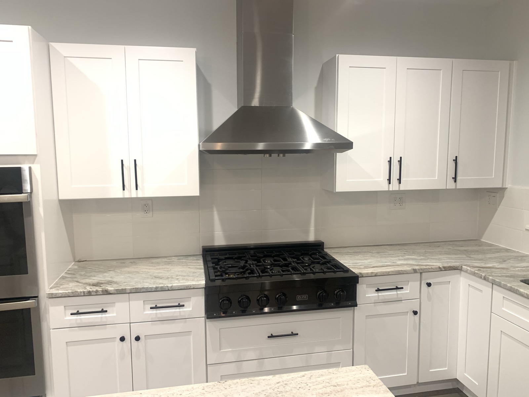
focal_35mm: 26
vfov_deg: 53.1
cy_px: 198
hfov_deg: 67.3
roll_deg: +0.9
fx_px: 397
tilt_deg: -6.3
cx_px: 264
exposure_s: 1/60
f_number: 1.8
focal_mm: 4.25
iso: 160
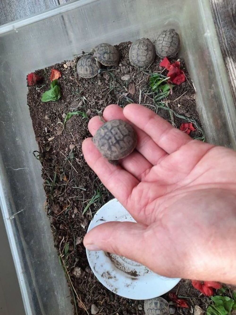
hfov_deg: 54.9
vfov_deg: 69.4
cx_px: 118
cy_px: 158
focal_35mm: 25
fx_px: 227
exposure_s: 1/100
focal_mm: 4.6
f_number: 2
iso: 40
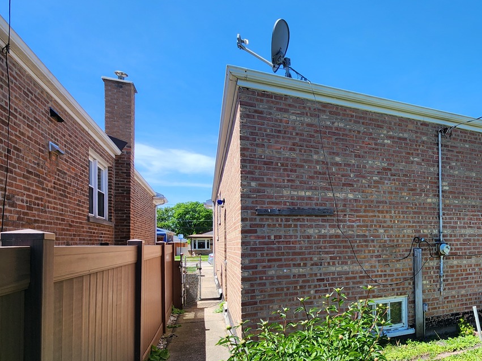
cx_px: 381
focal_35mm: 22
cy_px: 235
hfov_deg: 69.5
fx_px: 306
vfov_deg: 59.9
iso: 50
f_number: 2.2
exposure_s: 1/1061
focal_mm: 2.2
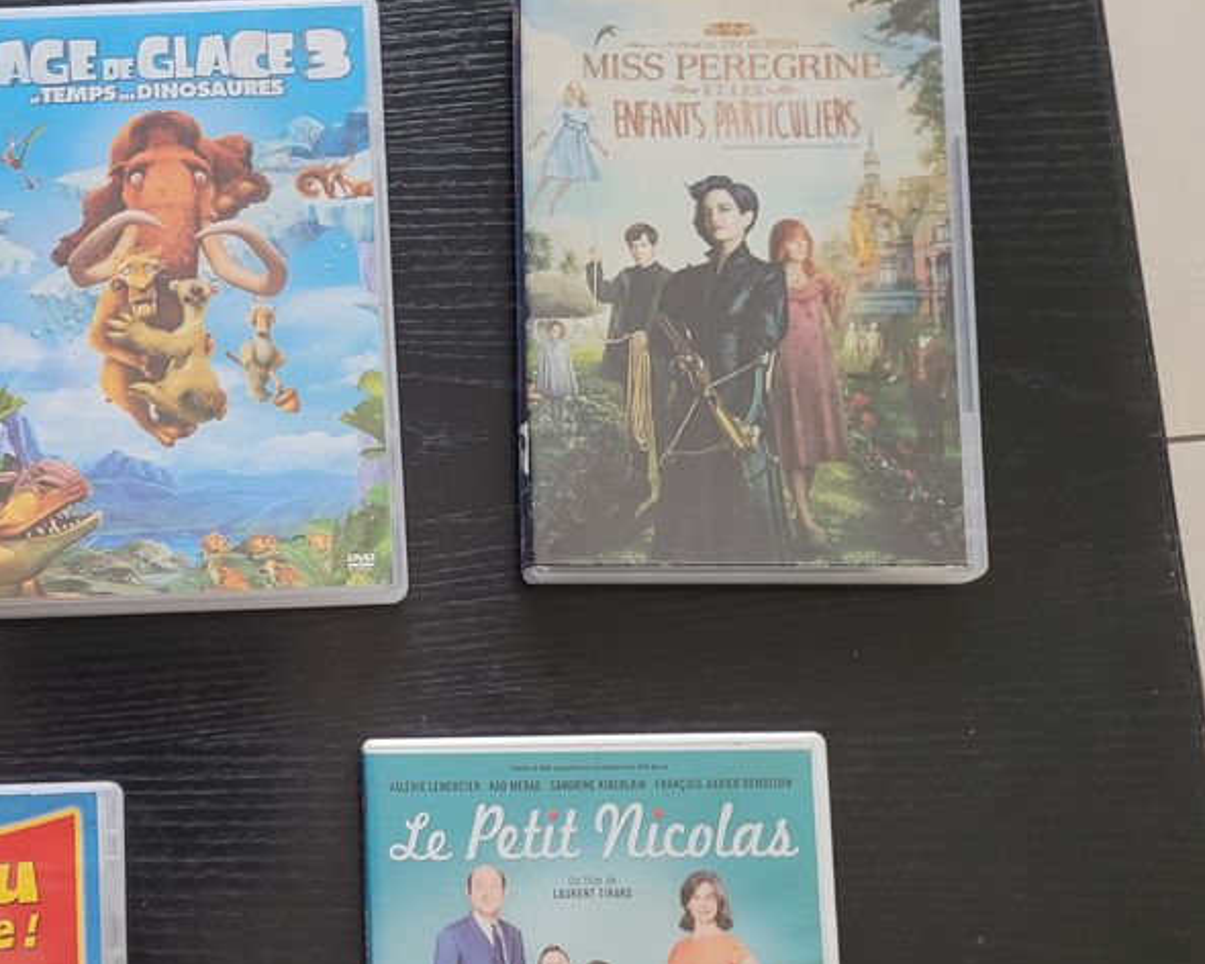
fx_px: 1534
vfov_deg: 34.2
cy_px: 713
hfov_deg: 40.9
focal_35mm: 43
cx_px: 219
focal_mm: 5.4
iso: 320
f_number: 1.8
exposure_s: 1/50
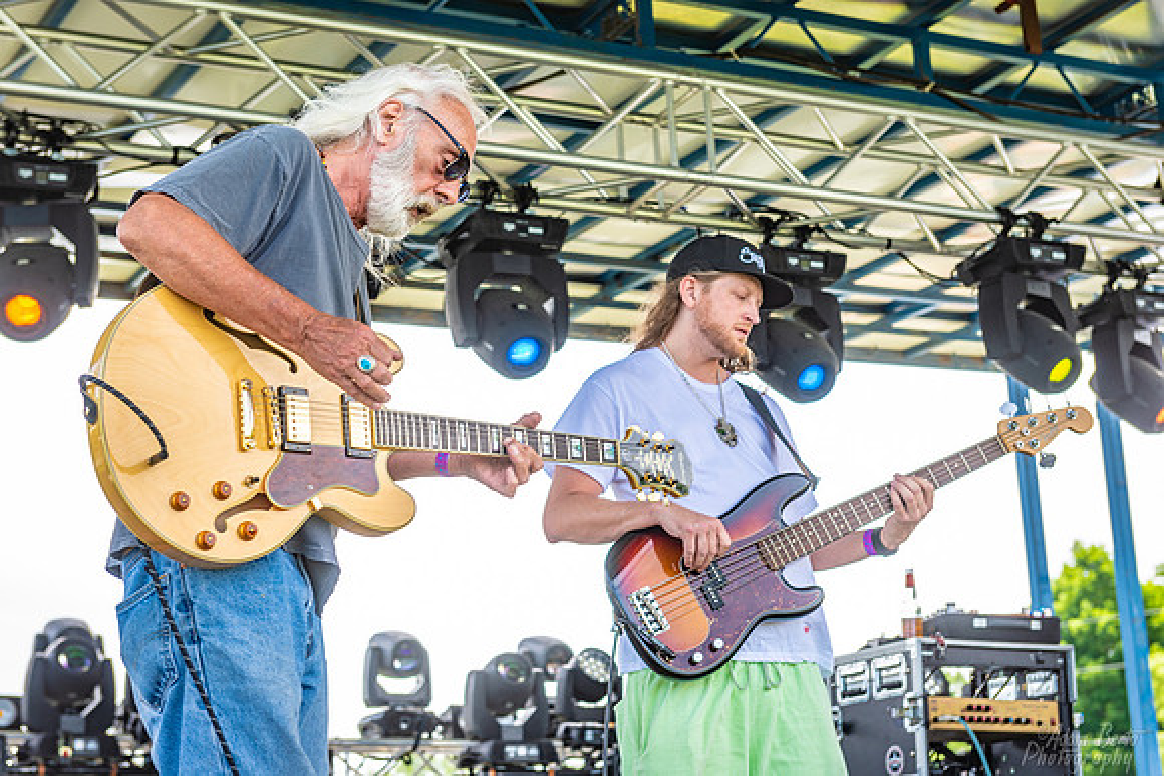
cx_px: 582
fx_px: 2264
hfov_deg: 28.8
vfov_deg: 19.5
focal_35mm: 70
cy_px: 388
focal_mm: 70
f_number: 5.6
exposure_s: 1/160
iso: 100
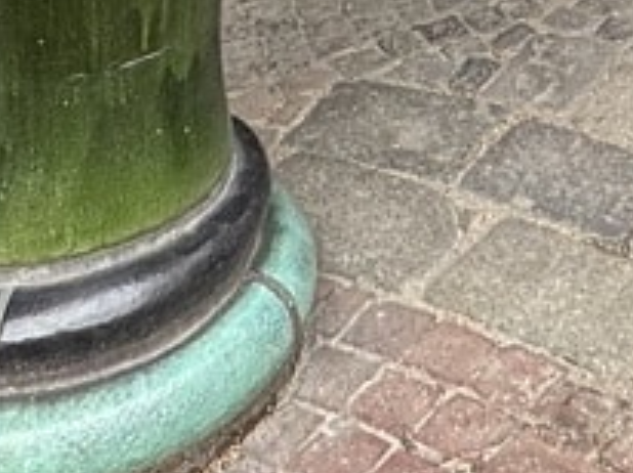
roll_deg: +1.9
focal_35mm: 87
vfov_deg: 10.7
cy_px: -986
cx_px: 673
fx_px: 1589
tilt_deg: +9.0
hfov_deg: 21.5
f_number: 2.2
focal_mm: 2.22
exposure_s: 1/99
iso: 40
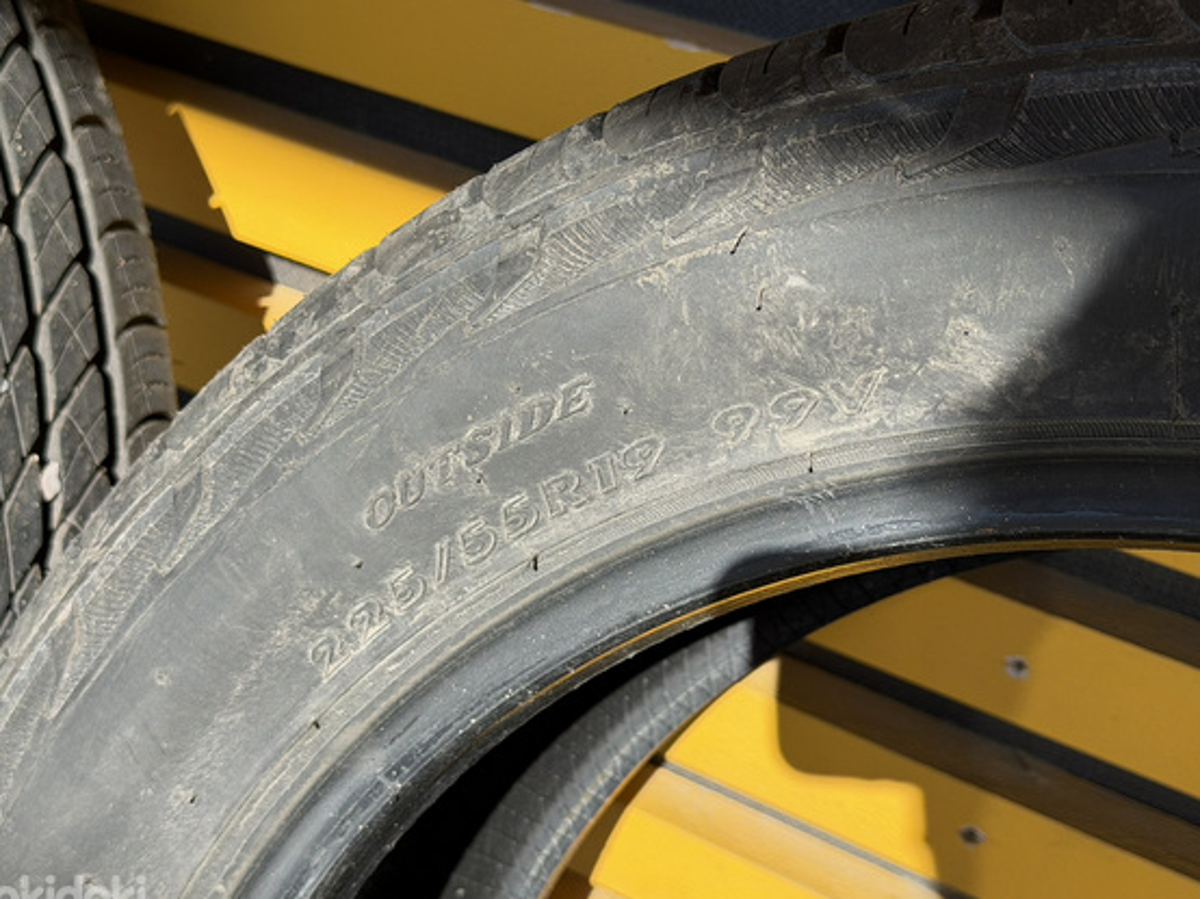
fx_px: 1802
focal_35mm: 52
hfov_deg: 36.8
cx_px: 581
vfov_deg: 28.0
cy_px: 483
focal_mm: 6.76
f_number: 1.78
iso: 80
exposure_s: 1/2033
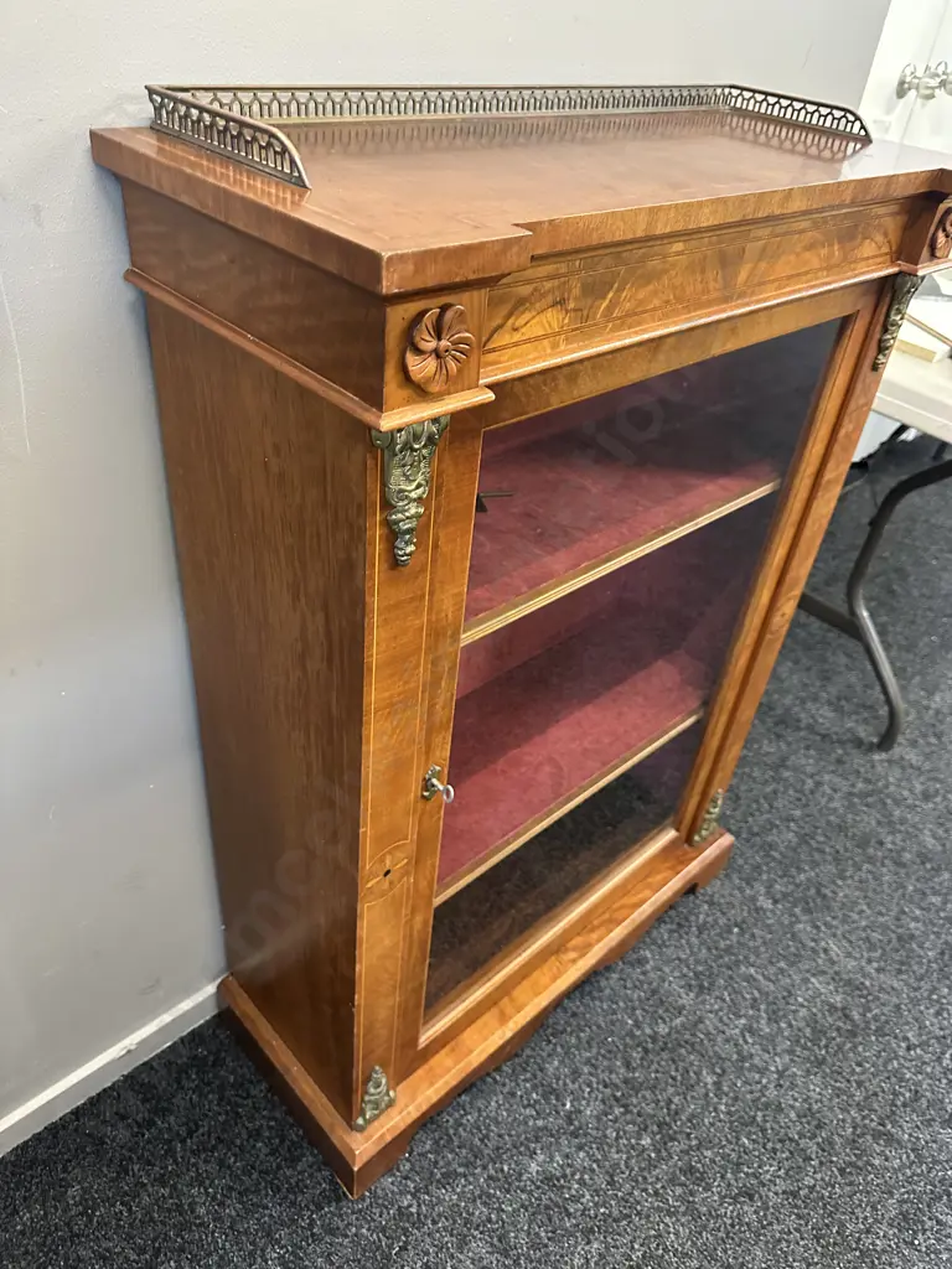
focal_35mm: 24
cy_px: 634
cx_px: 476
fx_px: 880
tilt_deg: -36.8
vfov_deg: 71.6
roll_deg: -7.3
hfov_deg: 56.8
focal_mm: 6.86
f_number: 1.78
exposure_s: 1/50
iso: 640
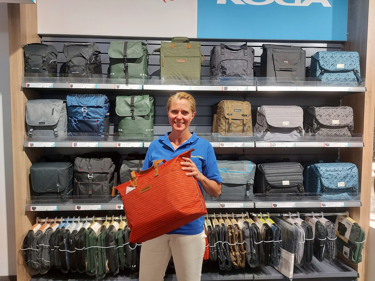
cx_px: 188
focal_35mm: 24
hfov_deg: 71.6
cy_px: 140
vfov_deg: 56.8
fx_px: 260
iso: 200
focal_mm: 5.23
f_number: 1.8
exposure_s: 1/60
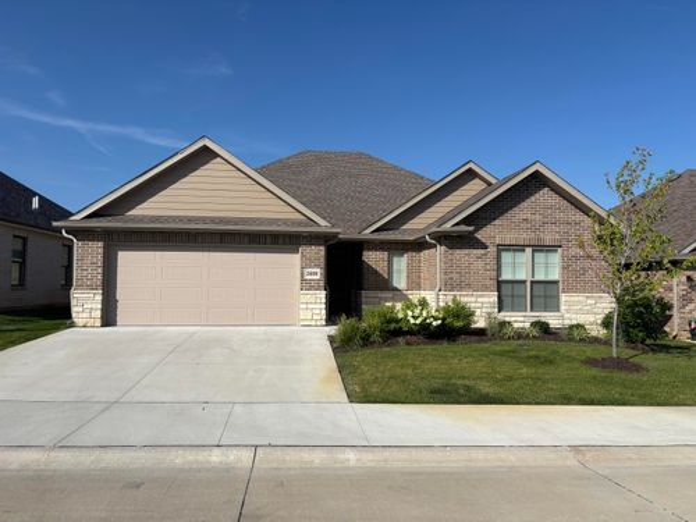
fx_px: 523
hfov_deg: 67.3
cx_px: 348
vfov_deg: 53.1
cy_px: 261
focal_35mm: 26
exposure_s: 1/5814
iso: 50
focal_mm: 5.96
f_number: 1.6
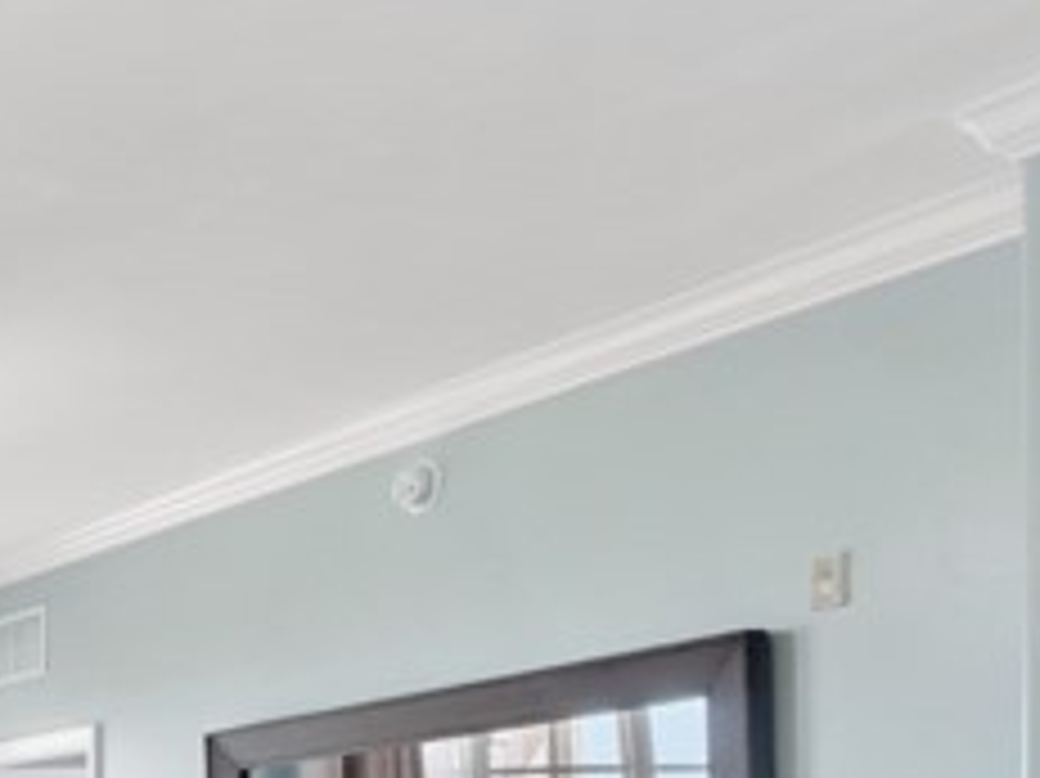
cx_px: -1063
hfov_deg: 18.8
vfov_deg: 21.6
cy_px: 985
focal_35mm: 62
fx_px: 1862
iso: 200
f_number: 7.1
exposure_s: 1/4
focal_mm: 7
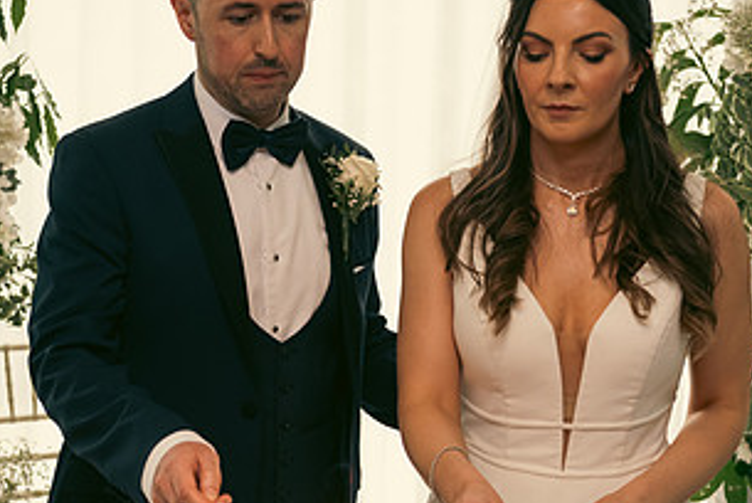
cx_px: 358
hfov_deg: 21.4
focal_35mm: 95
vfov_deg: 14.4
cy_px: 290
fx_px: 1986
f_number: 3.5
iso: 640
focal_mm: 50
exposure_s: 1/160
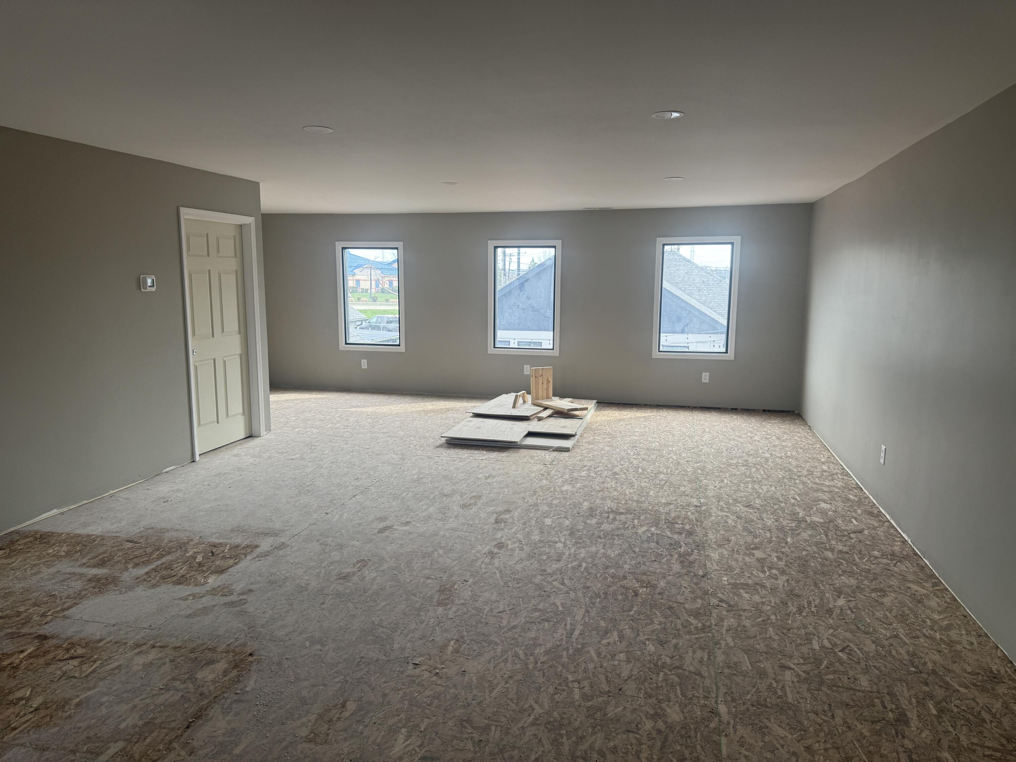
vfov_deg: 56.8
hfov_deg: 71.6
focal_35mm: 24
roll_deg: +0.3
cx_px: 508
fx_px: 704
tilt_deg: -8.1
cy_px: 381
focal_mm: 6.76
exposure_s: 1/131
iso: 64
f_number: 1.78
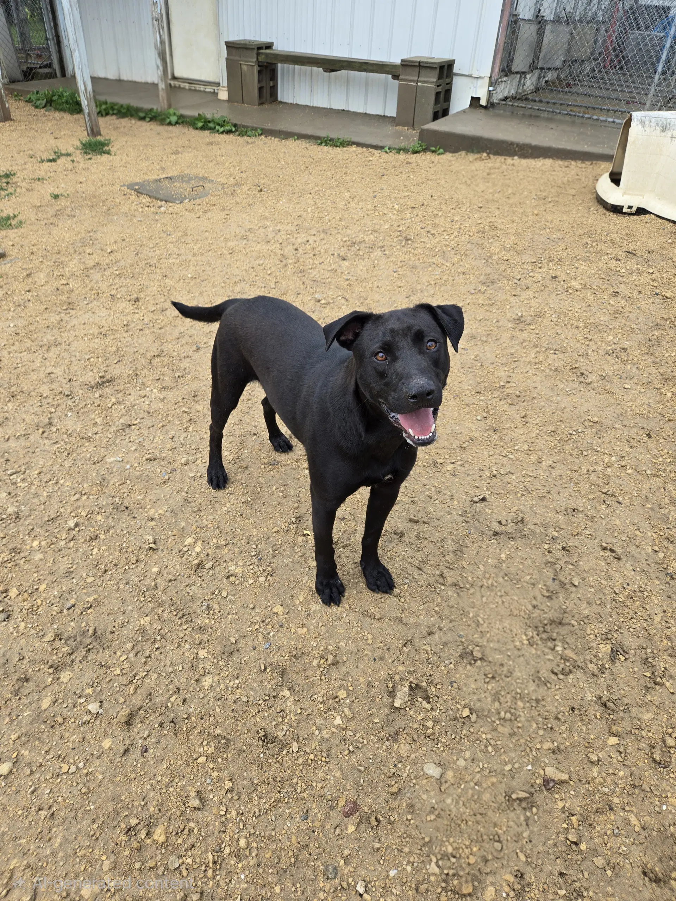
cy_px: 450
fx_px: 599
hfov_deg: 58.9
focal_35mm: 23
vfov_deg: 73.9
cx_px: 338
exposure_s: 1/667
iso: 25
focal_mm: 5.4
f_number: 1.8
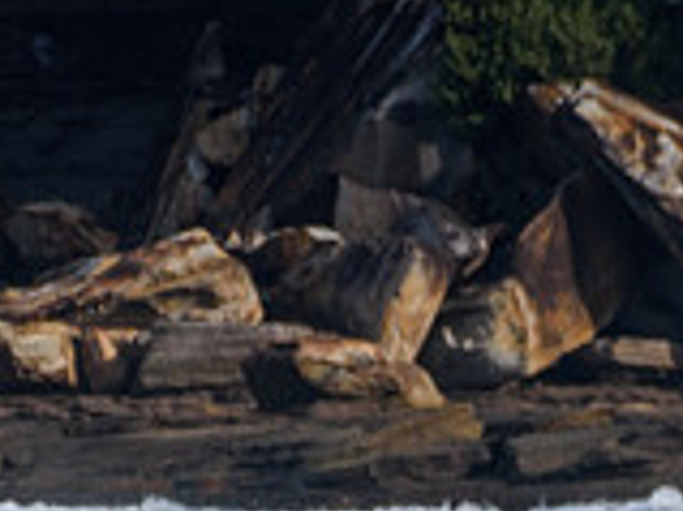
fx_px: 52010
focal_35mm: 2638
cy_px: 814
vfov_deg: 0.6
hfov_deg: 0.8
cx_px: 662
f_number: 5.6
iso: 250
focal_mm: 500
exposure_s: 1/2000
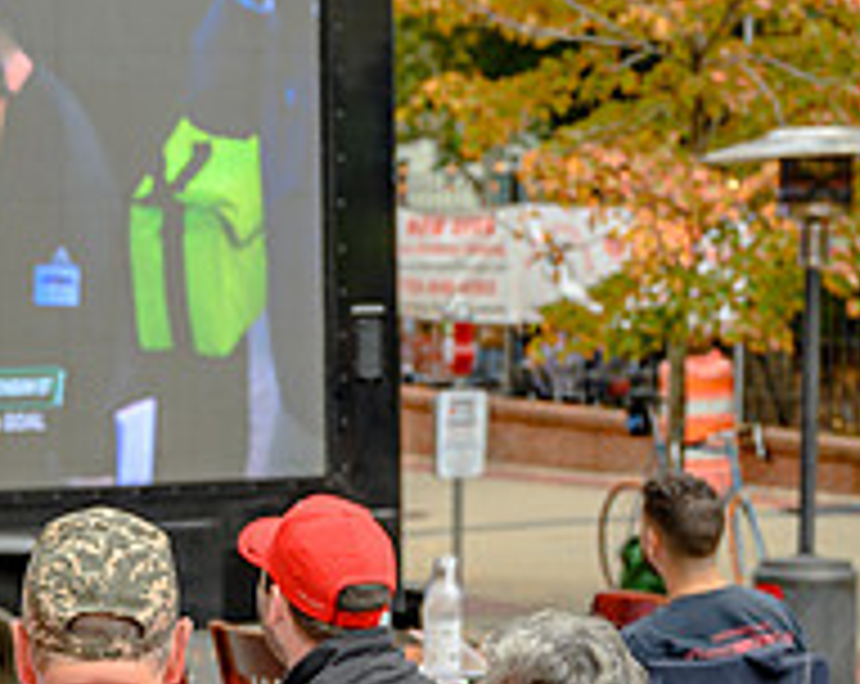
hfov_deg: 13.7
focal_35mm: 137
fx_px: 3480
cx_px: -149
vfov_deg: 11.2
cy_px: 562
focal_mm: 48
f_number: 4
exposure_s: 1/100
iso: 100
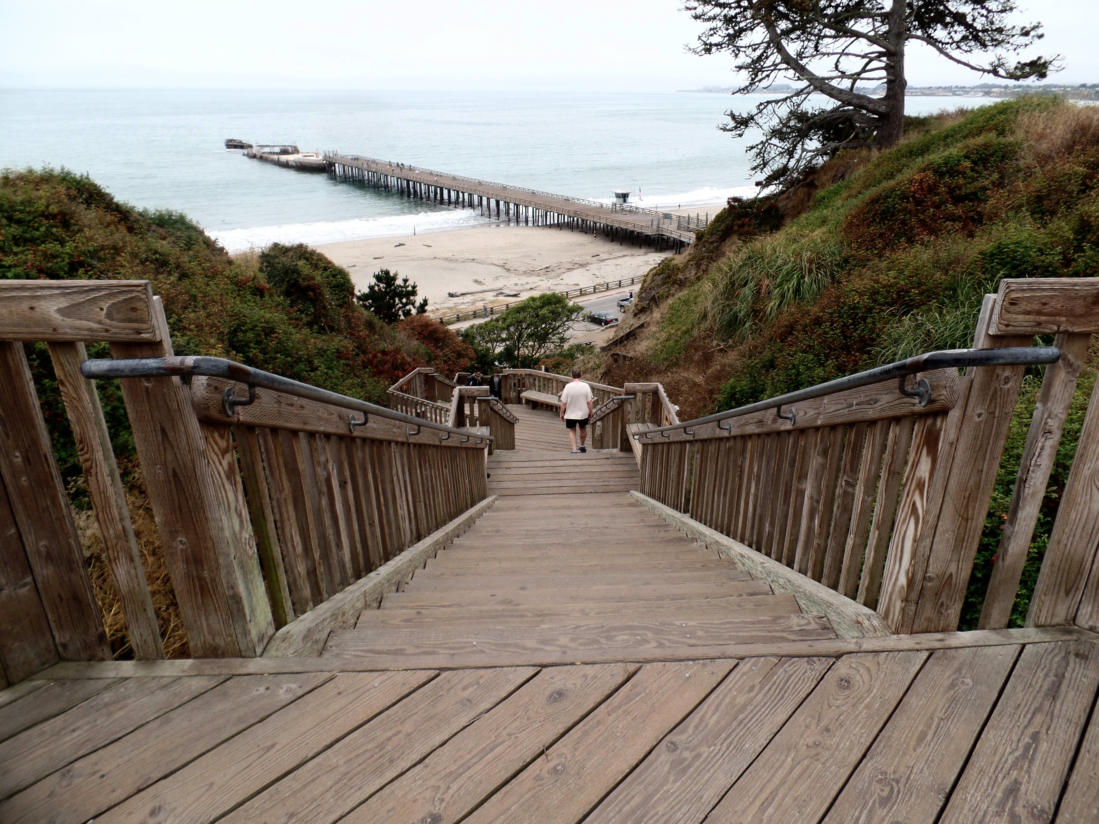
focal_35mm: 23
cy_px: 412
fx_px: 730
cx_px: 550
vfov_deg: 58.9
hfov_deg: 73.9
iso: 80
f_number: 3.5
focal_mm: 4.1
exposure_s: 1/350
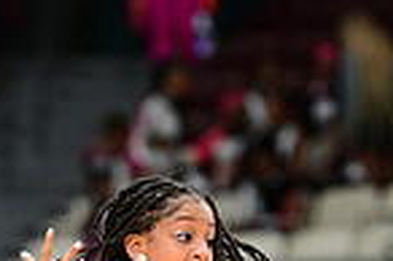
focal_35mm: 634
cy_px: 514
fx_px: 6913
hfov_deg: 3.3
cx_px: 118
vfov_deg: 2.2
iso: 6400
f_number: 3.2
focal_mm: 160
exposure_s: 1/1000
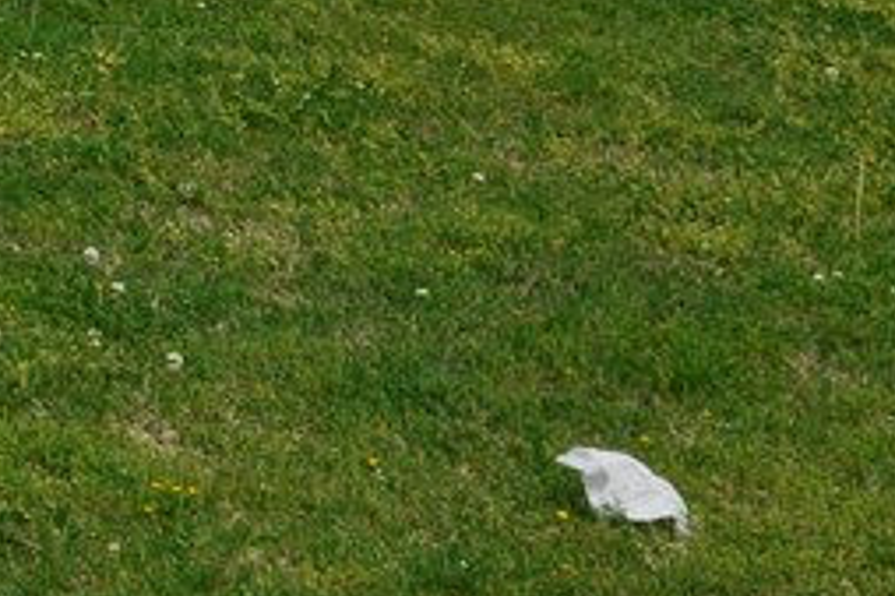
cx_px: -705
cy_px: -462
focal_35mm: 154
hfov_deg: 12.3
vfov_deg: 8.6
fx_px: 3826
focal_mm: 24
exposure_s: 1/200
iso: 200
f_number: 16
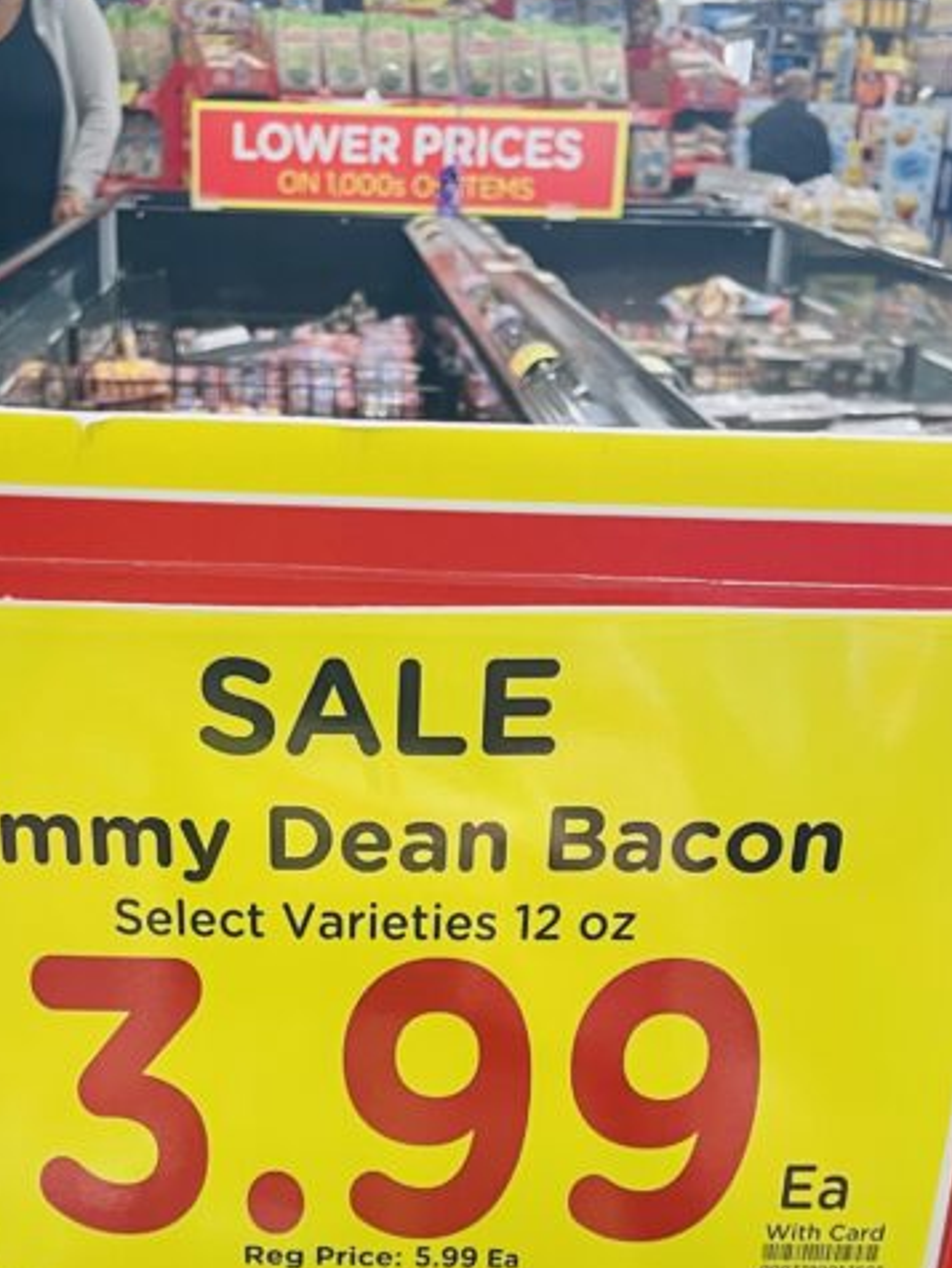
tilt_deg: -29.0
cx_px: 320
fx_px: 2051
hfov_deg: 26.0
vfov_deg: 31.6
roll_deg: -1.5
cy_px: 1287
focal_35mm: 56
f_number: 1.6
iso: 80
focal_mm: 4.2
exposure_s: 1/60
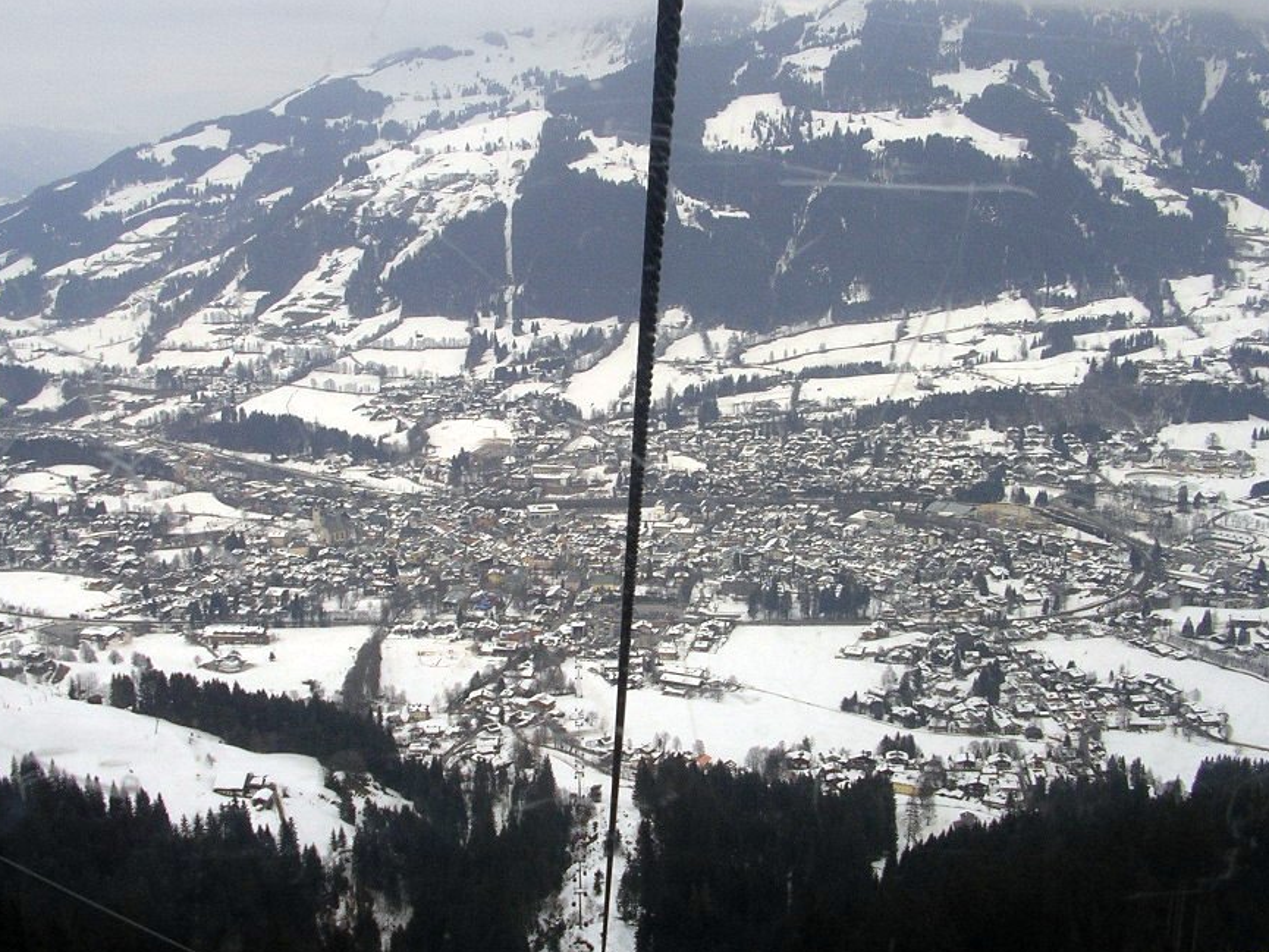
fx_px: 1650
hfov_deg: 42.0
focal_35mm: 45
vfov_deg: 32.2
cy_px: 468
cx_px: 571
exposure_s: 1/500
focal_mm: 5.8
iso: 50
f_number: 4.1
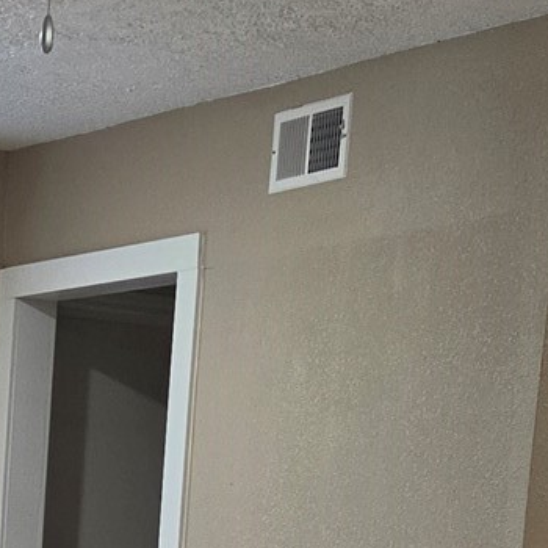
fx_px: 2131
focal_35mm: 119
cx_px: -42
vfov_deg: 13.5
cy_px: 908
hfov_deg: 14.3
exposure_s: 1/120
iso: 125
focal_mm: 5.4
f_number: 1.8
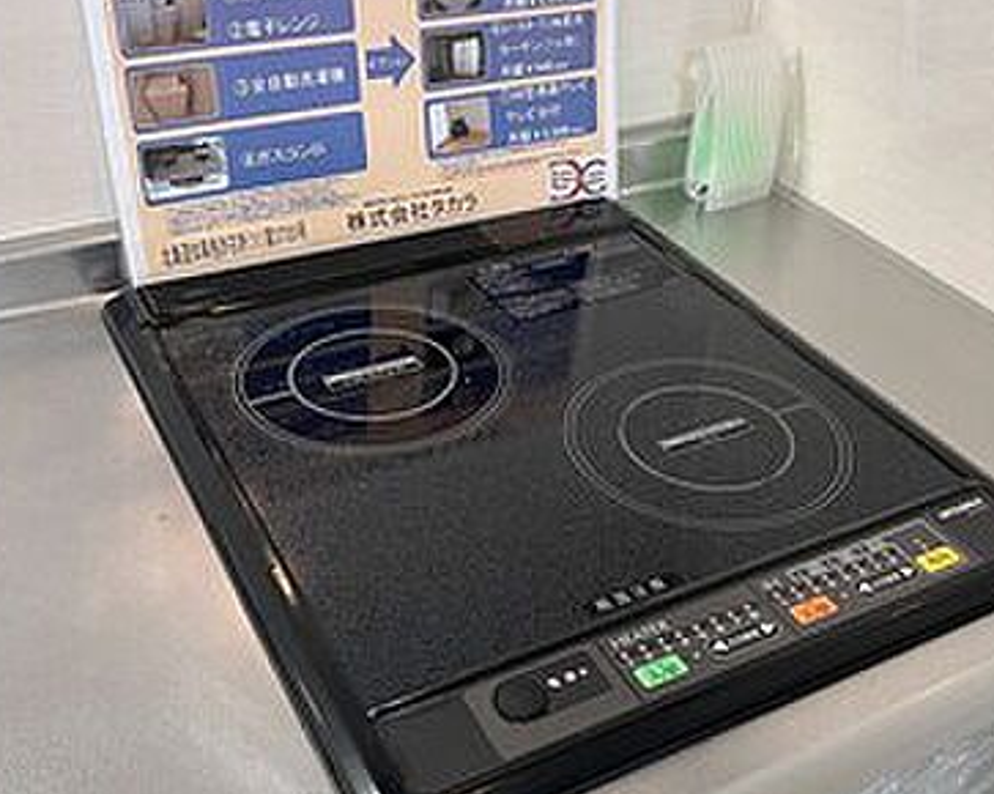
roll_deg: -3.0
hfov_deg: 43.7
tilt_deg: -31.2
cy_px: 334
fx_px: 1235
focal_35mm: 42
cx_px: 564
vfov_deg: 35.6
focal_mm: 5.1
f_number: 1.6
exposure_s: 1/50
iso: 125
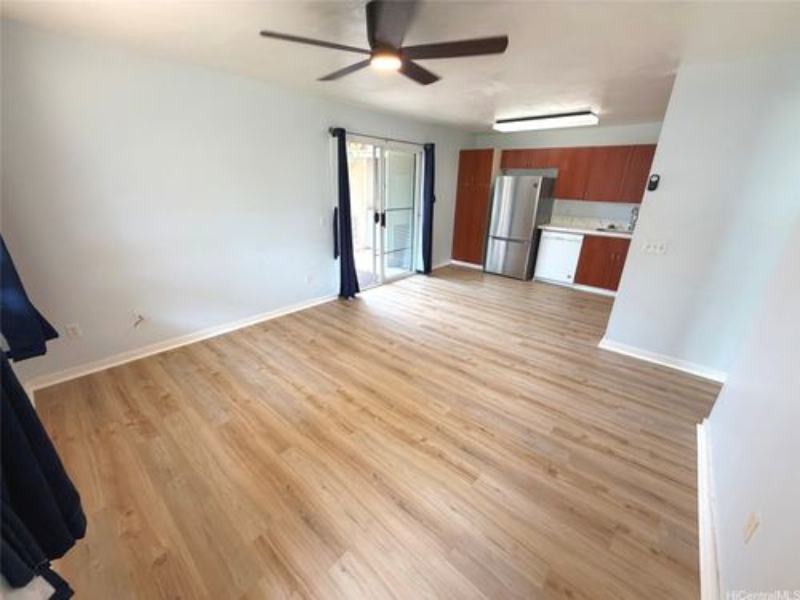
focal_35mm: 14
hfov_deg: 102.1
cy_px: 300
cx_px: 400
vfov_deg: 85.7
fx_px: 324
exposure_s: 1/120
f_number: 2.2
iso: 200
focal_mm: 2.22
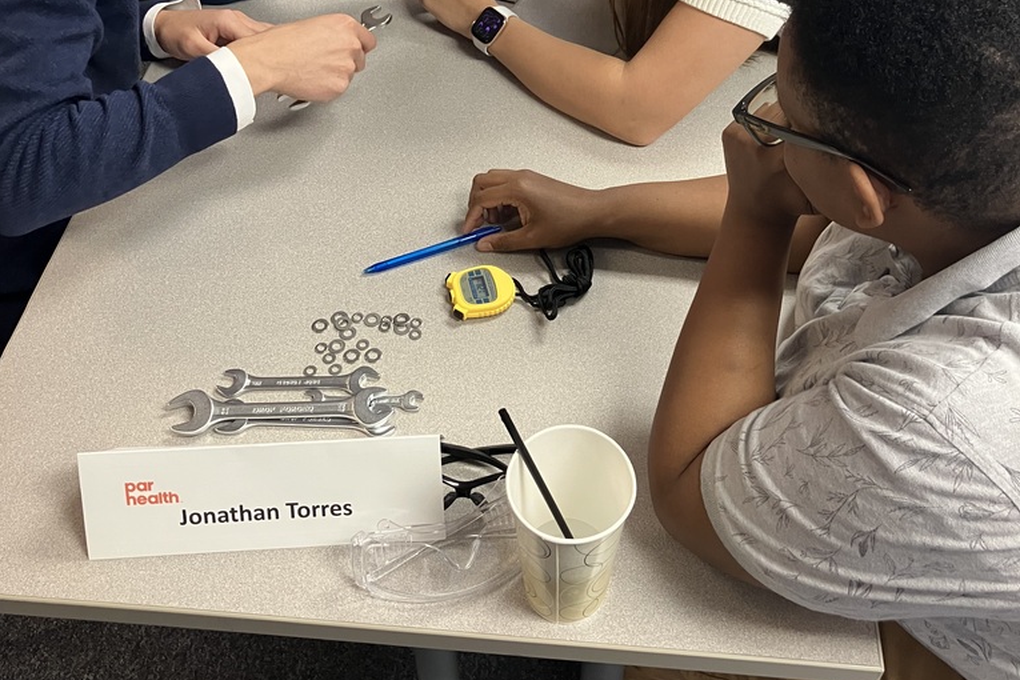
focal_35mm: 39
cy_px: 165
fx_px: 1105
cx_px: 509
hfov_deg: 49.6
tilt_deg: -44.7
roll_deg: +0.8
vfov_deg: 33.5
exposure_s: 1/60
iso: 160
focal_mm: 3.99
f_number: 1.8
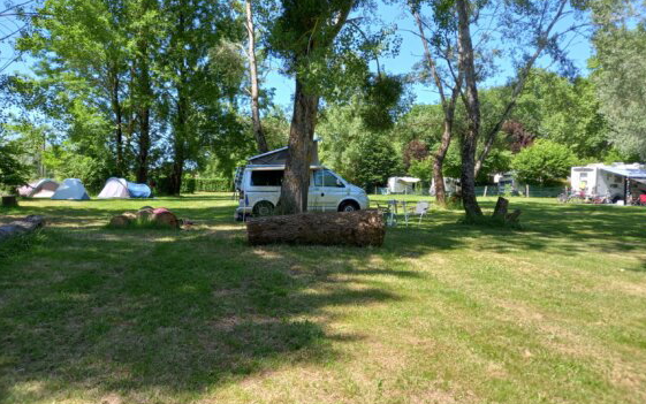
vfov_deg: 45.9
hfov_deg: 68.4
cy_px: 167
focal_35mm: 27
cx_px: 325
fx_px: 475
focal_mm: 4.6
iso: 25
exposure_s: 1/172
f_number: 2
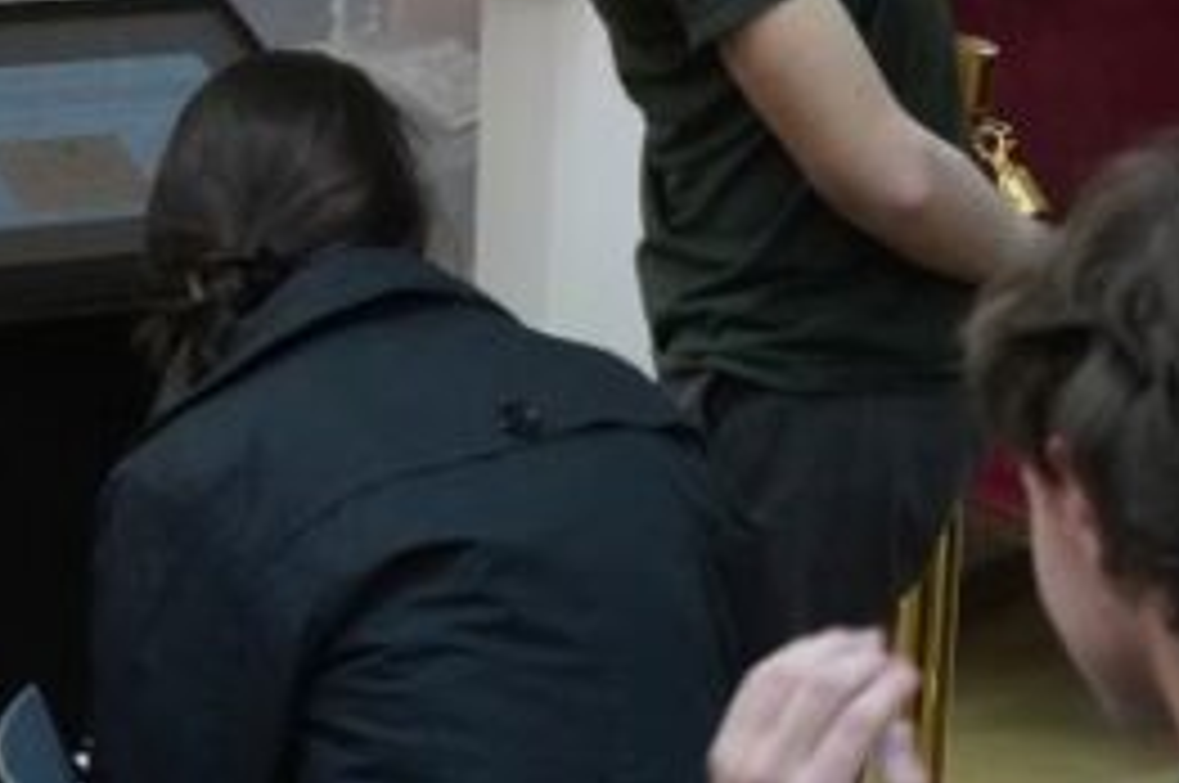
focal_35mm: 172
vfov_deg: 7.9
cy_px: 32
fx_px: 5626
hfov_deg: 11.9
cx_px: 256
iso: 4000
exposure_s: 1/160
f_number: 5.6
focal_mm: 50
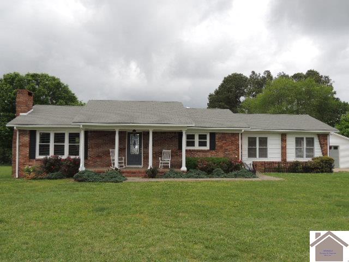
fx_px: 333
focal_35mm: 33
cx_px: 174
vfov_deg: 42.9
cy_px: 131
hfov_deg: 55.4
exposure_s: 1/1000
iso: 100
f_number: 3.2
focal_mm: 5.8
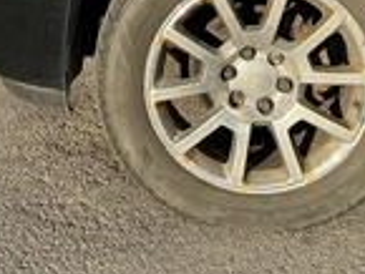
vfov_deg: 18.5
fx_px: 813
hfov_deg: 25.3
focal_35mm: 77
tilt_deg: -10.7
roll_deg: -2.1
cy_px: -20
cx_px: 146
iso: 25
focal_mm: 3
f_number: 1.8
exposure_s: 1/883
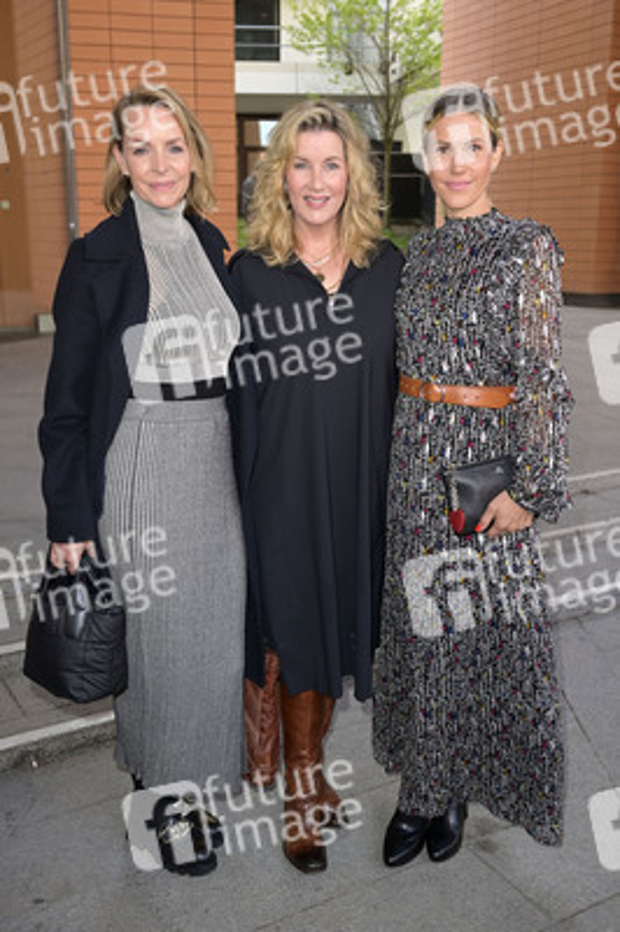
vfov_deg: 53.2
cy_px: 466
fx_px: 932
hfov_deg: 36.8
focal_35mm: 36
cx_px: 310
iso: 500
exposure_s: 1/200
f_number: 4
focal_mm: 36
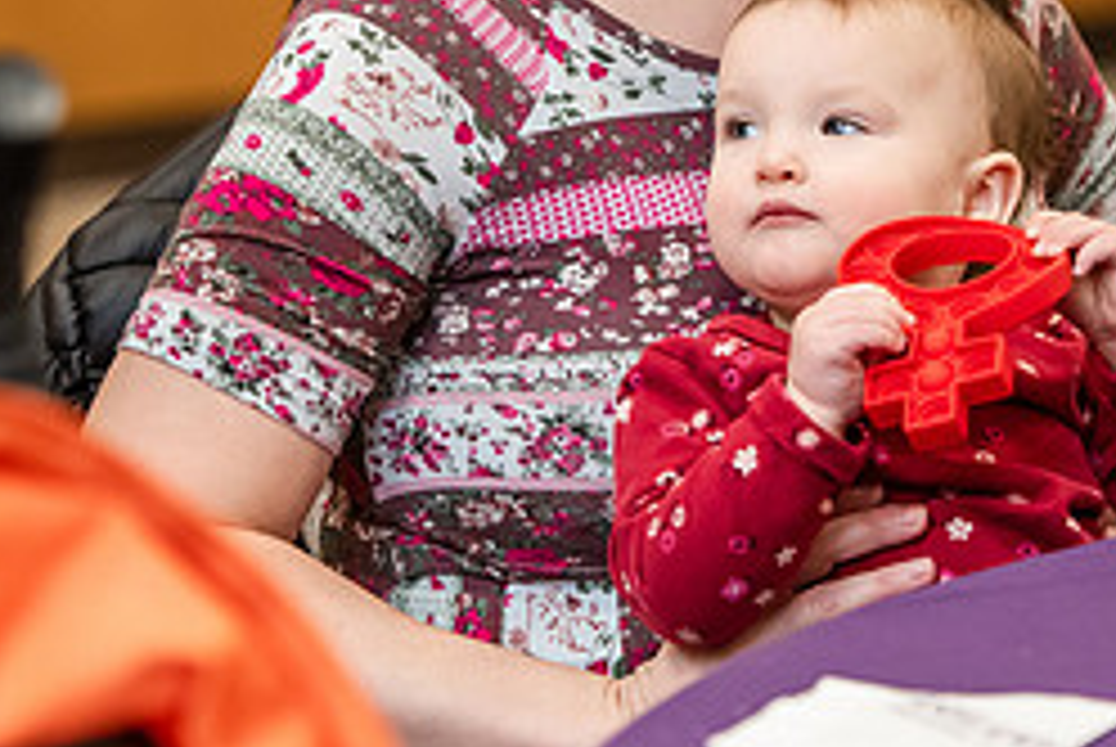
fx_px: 9063
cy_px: -34
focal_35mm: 292
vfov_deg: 4.7
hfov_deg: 7.0
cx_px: 549
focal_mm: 125
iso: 1600
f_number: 3.2
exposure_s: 1/160
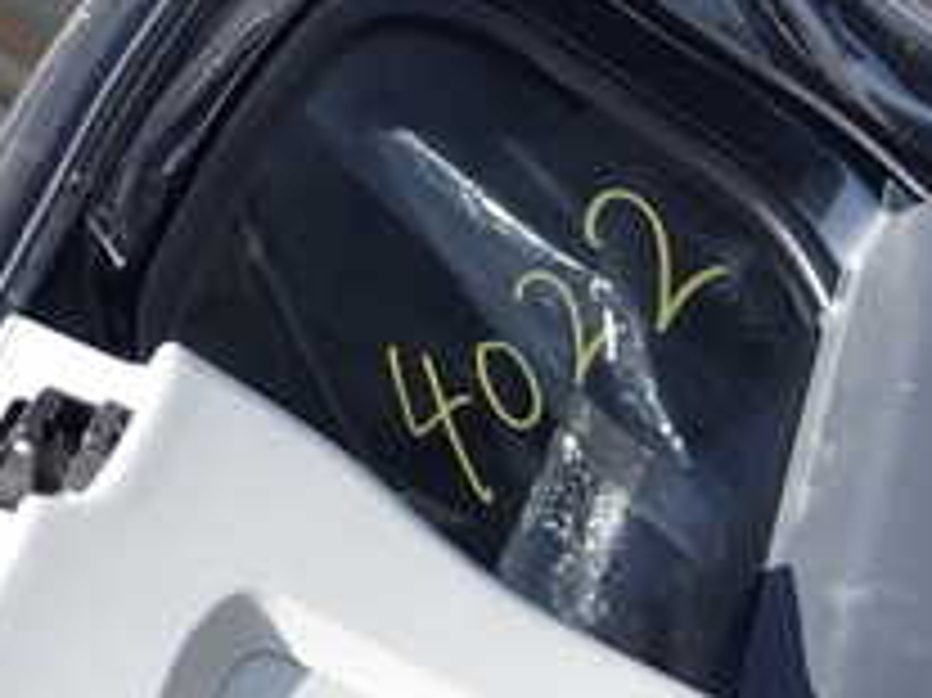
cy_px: 779
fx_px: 2341
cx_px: 1045
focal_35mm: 87
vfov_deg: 16.4
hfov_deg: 21.3
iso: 100
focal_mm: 5.4
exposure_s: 1/320
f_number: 3.2
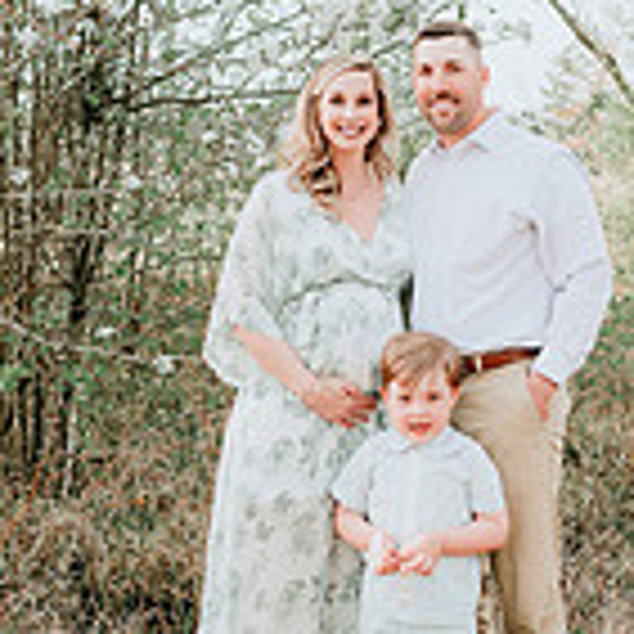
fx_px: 1347
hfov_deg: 26.4
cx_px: 387
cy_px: 135
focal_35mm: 65
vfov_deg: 26.1
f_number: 2.5
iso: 100
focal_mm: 24
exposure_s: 1/800
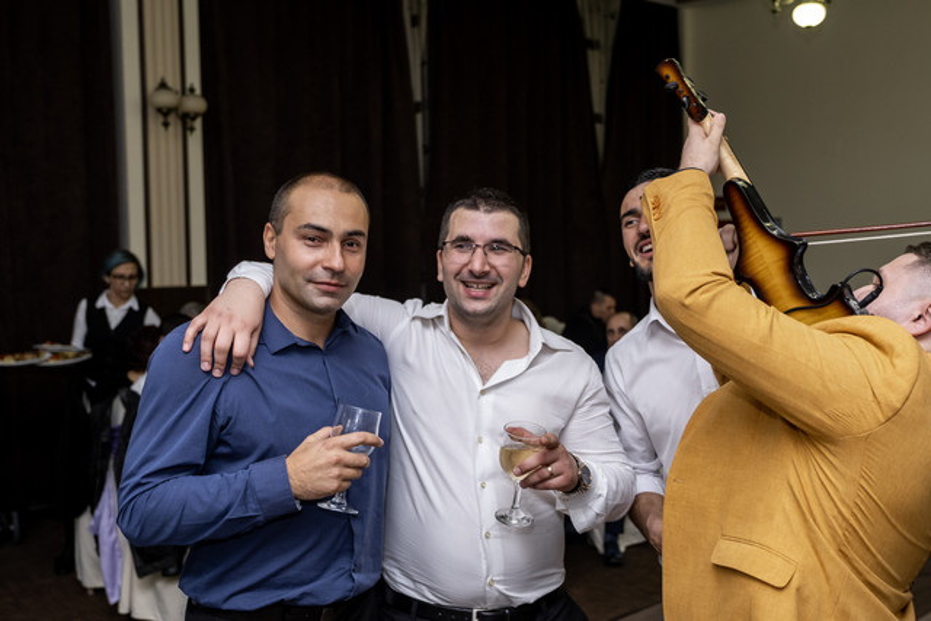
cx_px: 466
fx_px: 1035
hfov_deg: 48.4
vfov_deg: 33.4
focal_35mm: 40
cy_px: 310
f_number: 2.8
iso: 1250
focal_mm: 26.6
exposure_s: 1/160
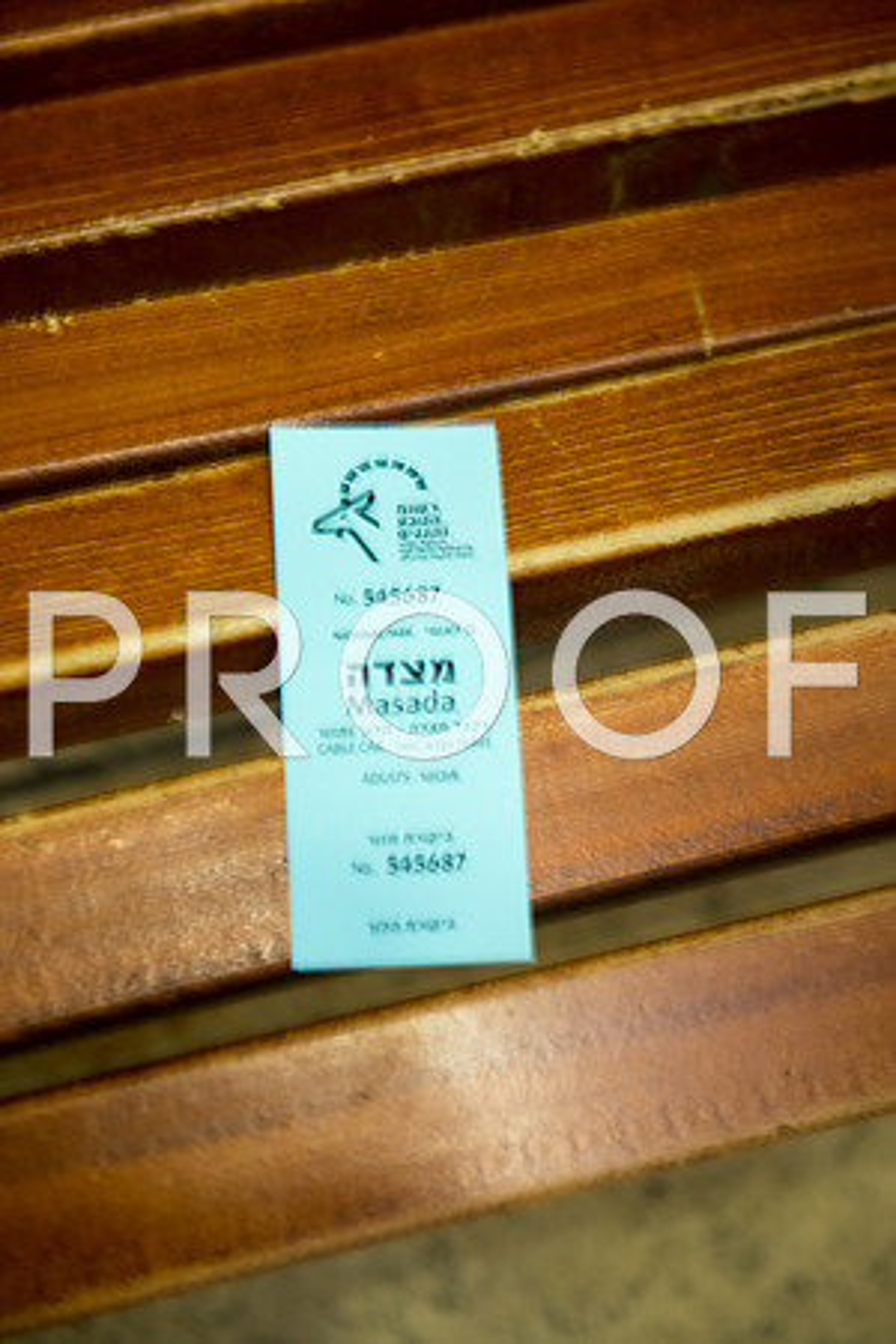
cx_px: 448
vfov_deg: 28.8
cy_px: 672
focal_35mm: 70
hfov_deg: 19.5
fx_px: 2613
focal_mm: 70
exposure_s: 1/8
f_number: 2.8
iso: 200
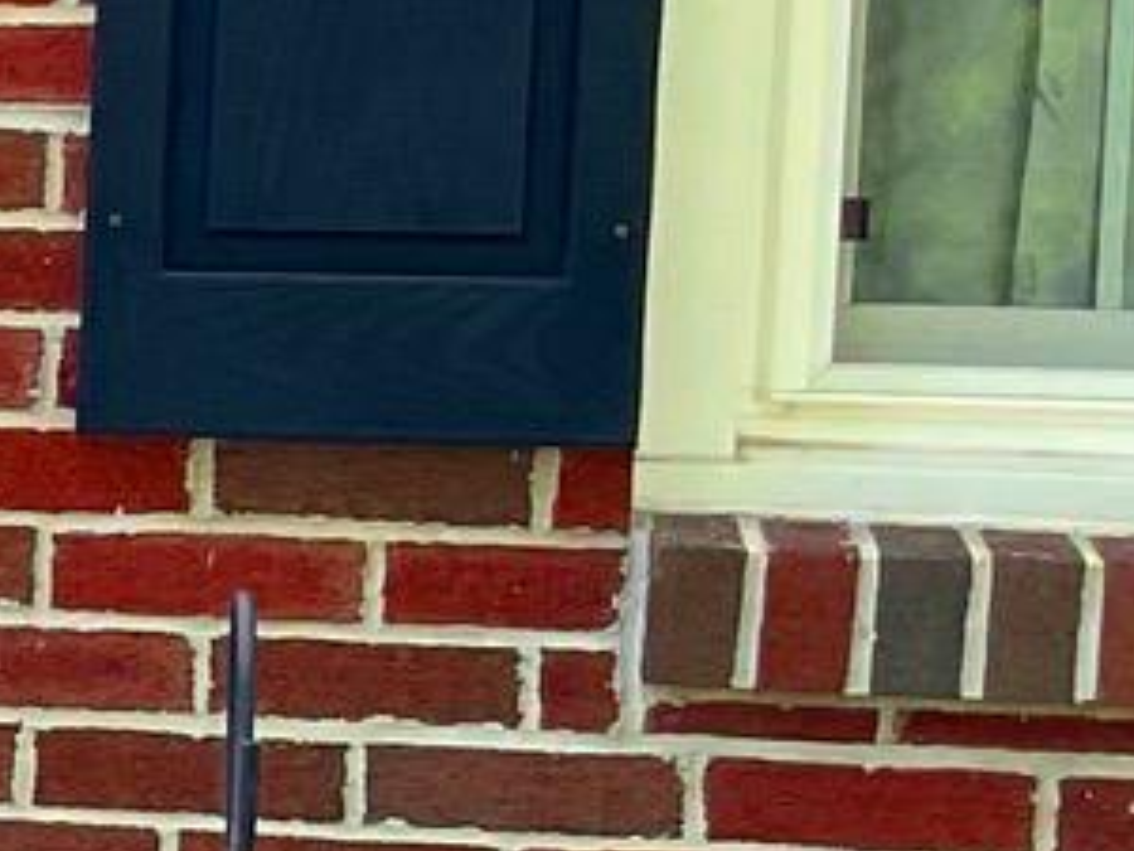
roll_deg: -2.5
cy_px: 753
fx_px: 6486
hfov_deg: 8.9
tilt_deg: -3.3
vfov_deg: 7.5
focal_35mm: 198
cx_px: -1678
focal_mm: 3
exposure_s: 1/310
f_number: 1.8
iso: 16
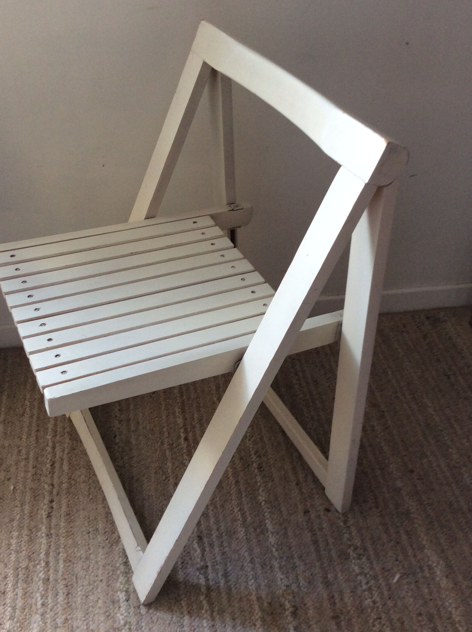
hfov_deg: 38.6
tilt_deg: -38.0
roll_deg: -1.4
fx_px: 675
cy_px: 289
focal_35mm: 37
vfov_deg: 50.2
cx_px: 225
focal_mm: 3.3
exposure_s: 1/25
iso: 64
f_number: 2.4
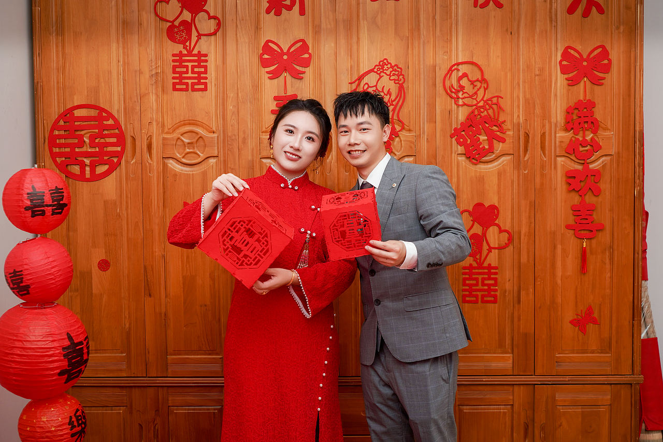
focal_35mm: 51
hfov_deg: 38.9
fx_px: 939
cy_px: 221
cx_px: 332
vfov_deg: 26.5
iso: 320
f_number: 6.3
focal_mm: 51
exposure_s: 1/160
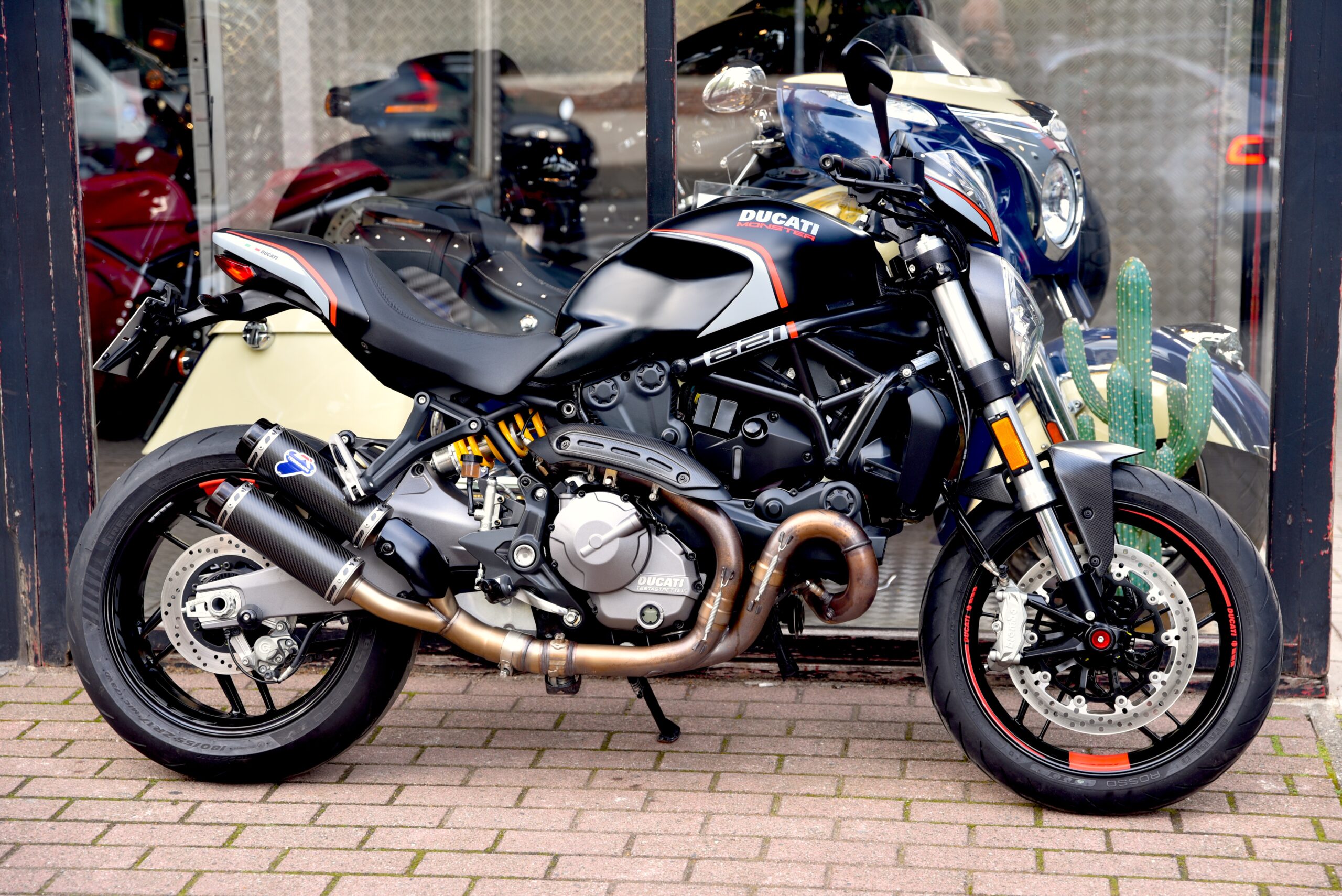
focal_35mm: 70
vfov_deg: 19.5
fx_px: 2610
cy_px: 448
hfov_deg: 28.8
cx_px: 671
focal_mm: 70
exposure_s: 1/60
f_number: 3.5
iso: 100
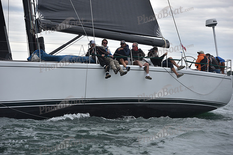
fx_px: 1100
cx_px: 116
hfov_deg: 12.1
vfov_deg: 8.1
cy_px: 78
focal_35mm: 170
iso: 400
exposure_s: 1/1000
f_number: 6.3
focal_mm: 170
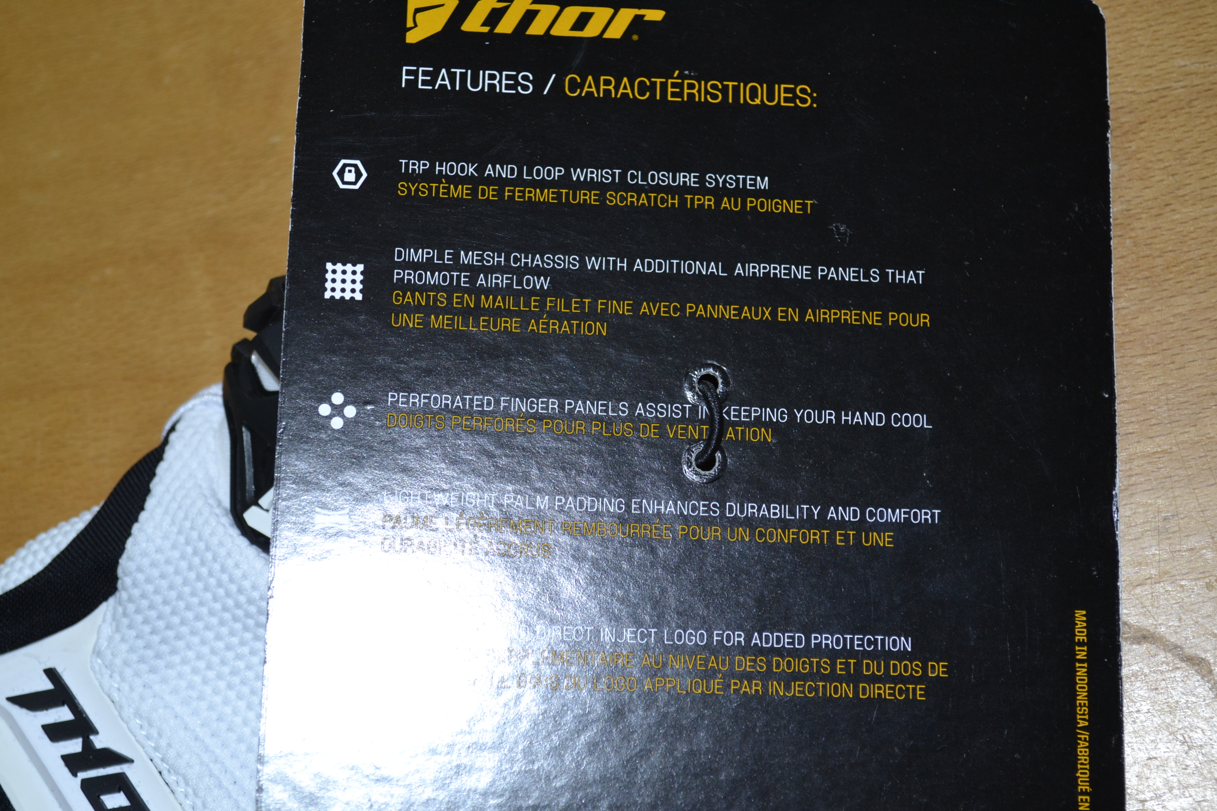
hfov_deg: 31.9
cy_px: 406
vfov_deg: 21.6
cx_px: 608
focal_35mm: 63
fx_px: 2130
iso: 560
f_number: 5.3
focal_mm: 42
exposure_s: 1/60
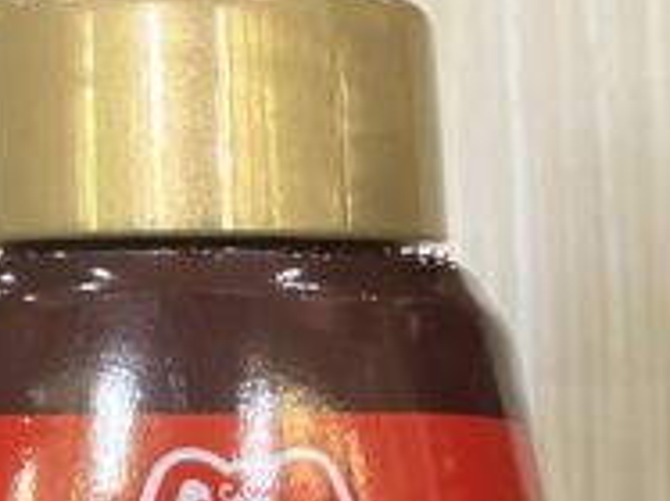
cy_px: 755
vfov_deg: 9.6
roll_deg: +0.1
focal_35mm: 150
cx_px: 799
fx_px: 2901
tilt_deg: -7.0
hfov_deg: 12.9
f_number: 1.8
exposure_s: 1/55
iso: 320
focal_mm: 3.99
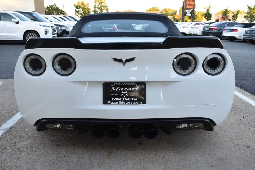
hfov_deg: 53.1
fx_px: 255
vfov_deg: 36.8
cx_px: 128
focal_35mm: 36
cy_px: 85
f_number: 5.6
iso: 400
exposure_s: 1/125
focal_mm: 24
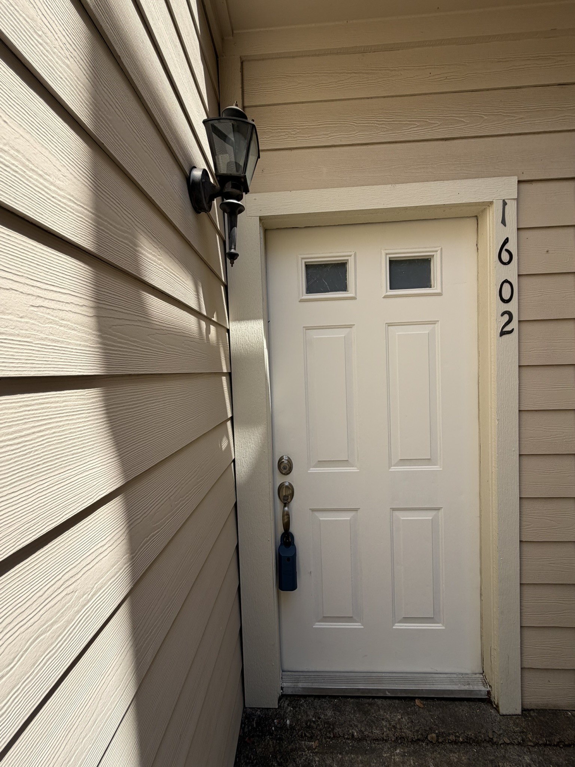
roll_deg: +0.8
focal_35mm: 14
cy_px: 384
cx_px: 288
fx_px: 310
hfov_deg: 85.7
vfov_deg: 102.1
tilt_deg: -0.5
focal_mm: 2.22
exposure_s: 1/709
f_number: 2.2
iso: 40
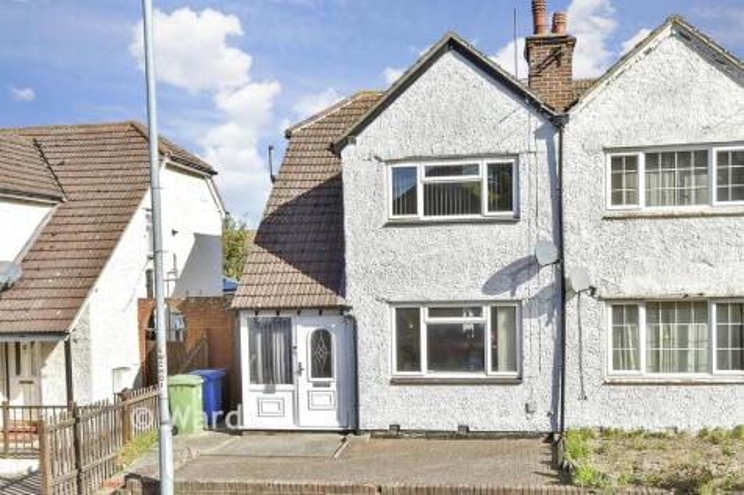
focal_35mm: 27
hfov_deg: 67.4
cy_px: 248
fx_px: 558
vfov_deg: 47.9
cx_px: 372
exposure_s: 1/400
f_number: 10
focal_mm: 18
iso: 500
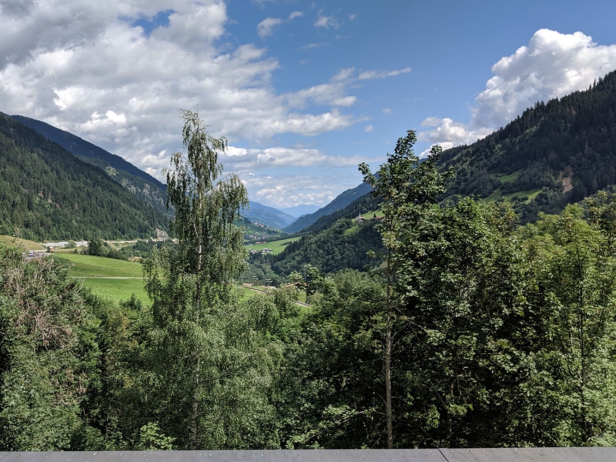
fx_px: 605
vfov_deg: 41.6
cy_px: 189
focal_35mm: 34
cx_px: 247
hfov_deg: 53.6
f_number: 1.8
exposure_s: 1/4673
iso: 58
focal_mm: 4.44
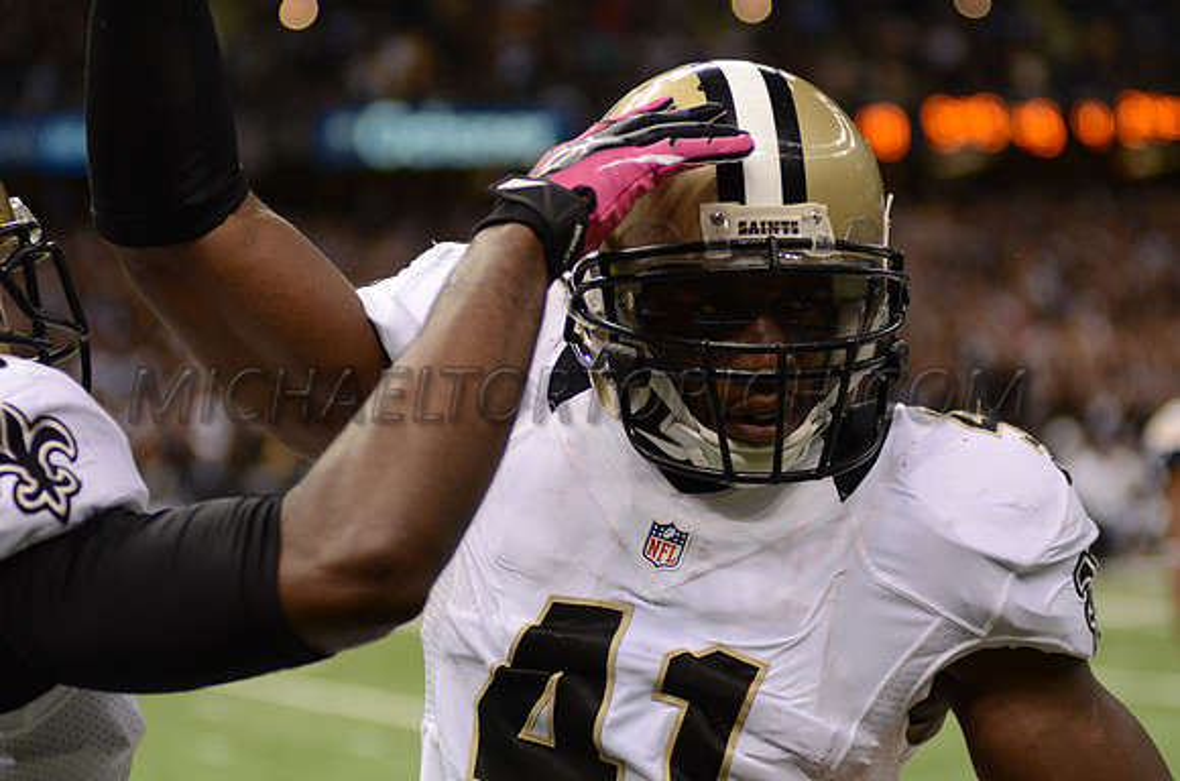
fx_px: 3925
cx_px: 590
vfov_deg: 11.4
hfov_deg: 17.1
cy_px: 390
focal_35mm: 120
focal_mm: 80
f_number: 2.8
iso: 800
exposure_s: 1/1000
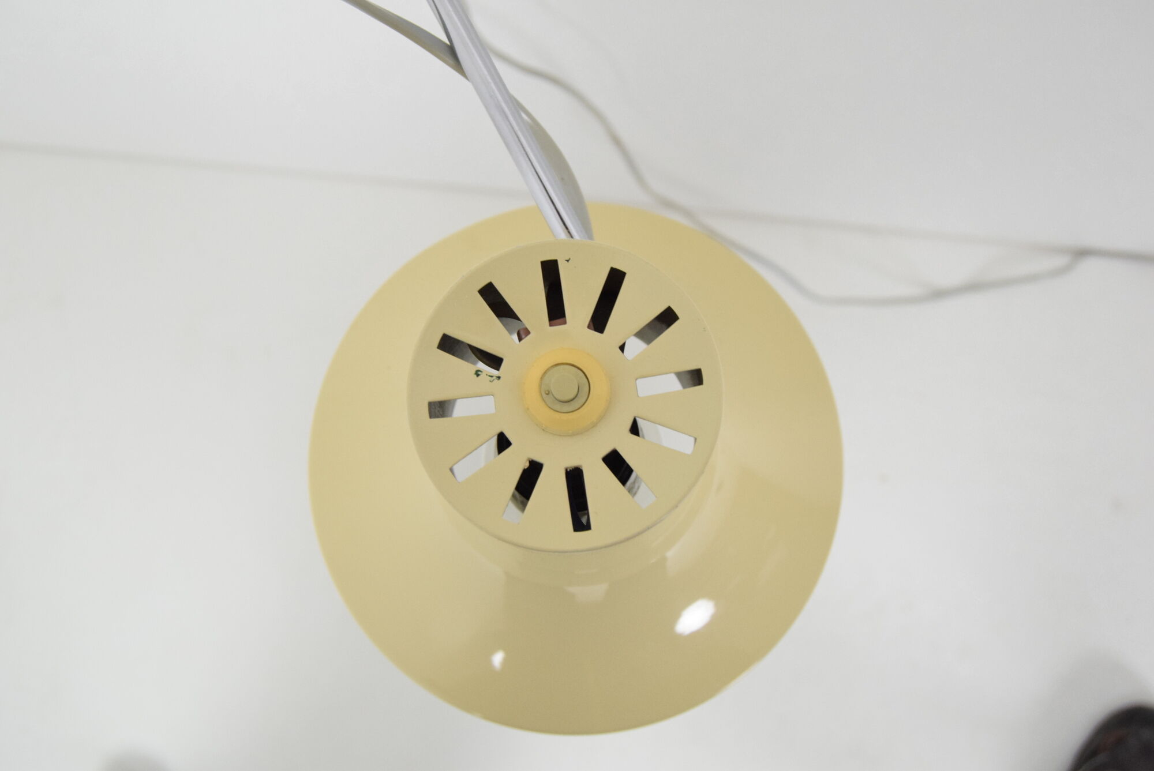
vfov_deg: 34.3
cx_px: 577
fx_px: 1251
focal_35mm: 39
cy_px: 386
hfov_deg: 49.5
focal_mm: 26
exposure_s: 1/125
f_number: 5.6
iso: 1600
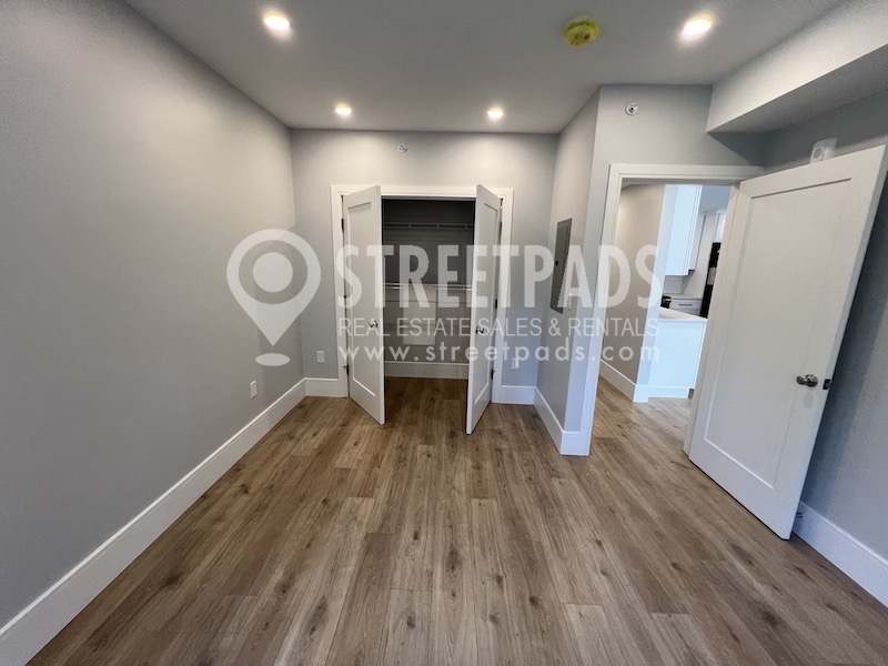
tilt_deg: -6.8
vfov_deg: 89.9
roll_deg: -1.9
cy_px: 333
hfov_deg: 106.2
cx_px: 444
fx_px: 333
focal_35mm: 13
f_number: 1.8
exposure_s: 1/120
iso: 200
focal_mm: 1.57
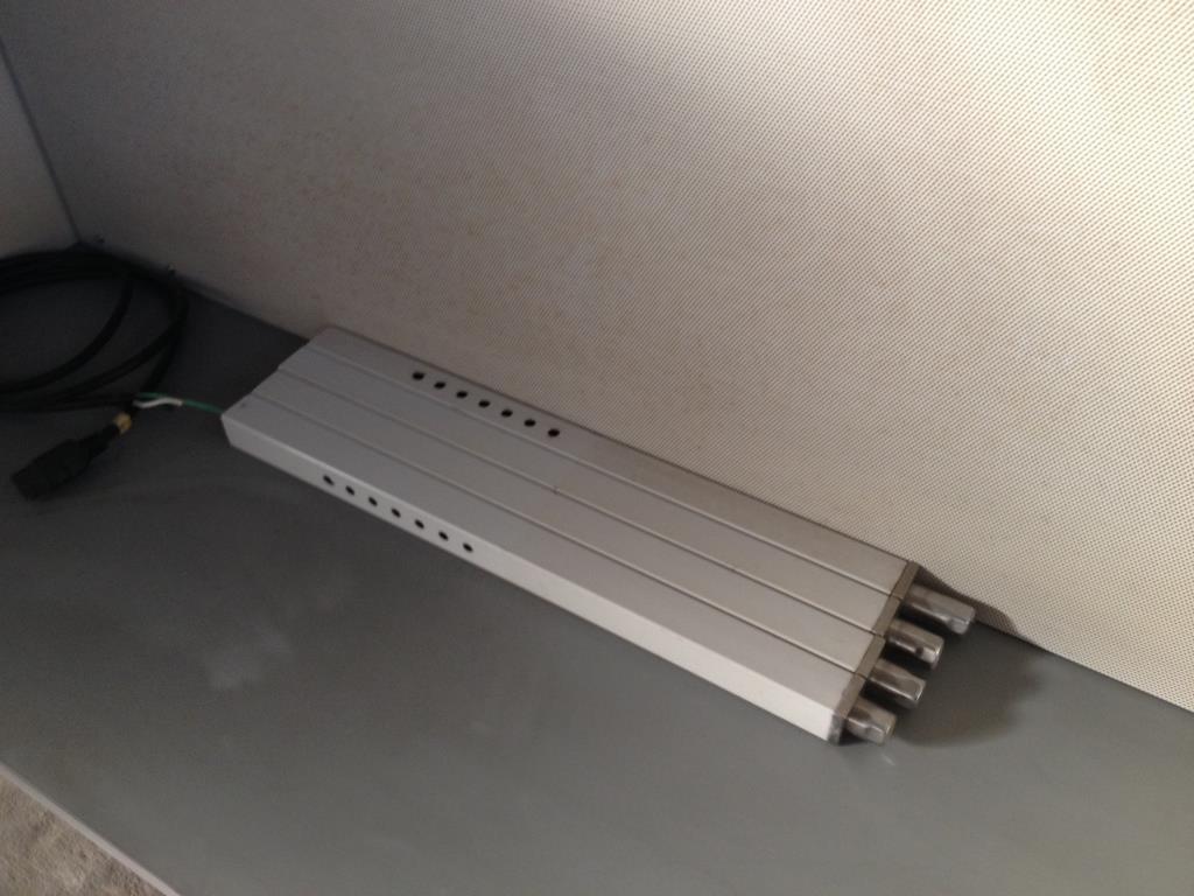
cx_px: 597
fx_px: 1207
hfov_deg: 52.6
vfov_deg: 40.7
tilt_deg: -43.7
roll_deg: +2.2
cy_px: 448
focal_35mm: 35
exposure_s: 1/20
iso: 125
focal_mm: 4.28
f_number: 2.4
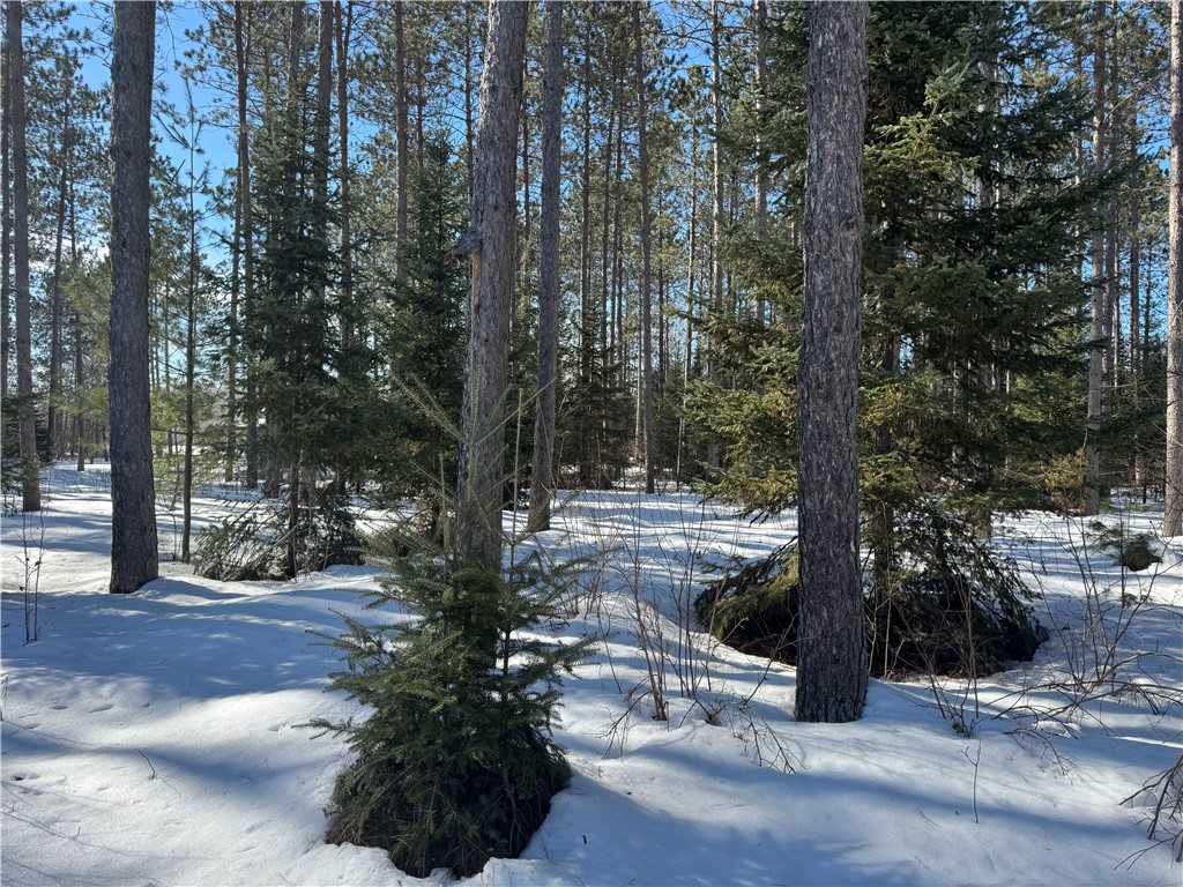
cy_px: 444
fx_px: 820
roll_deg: -2.8
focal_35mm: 24
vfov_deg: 56.8
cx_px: 592
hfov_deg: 71.6
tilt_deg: -0.2
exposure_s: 1/1560
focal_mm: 6.76
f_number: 1.78
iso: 80
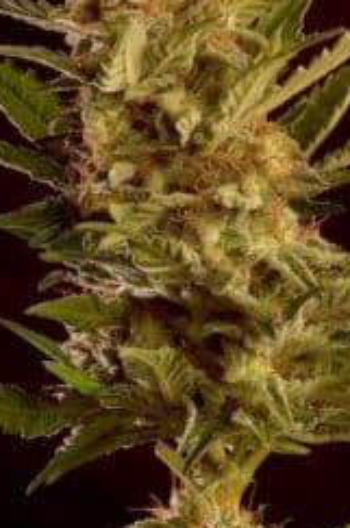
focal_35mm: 292
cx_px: 197
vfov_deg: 7.1
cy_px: 299
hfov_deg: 4.7
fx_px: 4275
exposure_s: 1/160
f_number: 10
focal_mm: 105
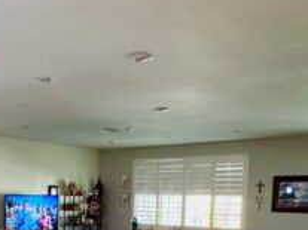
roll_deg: -0.5
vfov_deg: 26.2
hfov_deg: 35.4
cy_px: 243
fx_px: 462
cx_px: 52
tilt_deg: -6.9
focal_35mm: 52
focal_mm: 2.22
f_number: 2.2
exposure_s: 1/60
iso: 400
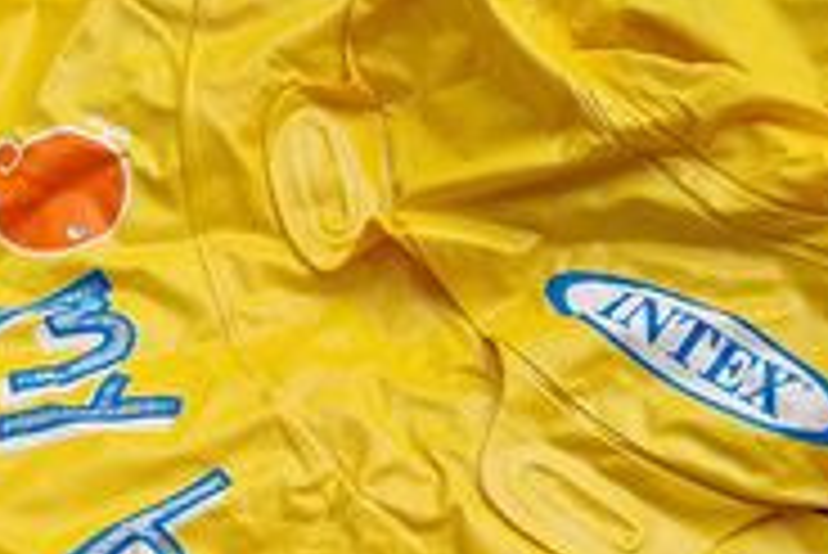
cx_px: 374
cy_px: 491
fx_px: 1795
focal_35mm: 78
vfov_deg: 17.3
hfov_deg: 26.0
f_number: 1.8
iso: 50
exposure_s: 1/4878
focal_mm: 5.4
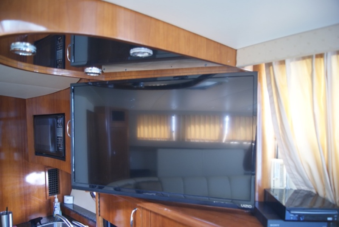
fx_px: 254
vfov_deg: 48.0
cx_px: 170
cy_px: 114
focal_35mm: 27
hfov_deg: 67.3
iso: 400
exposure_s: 1/13
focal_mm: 18
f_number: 3.5
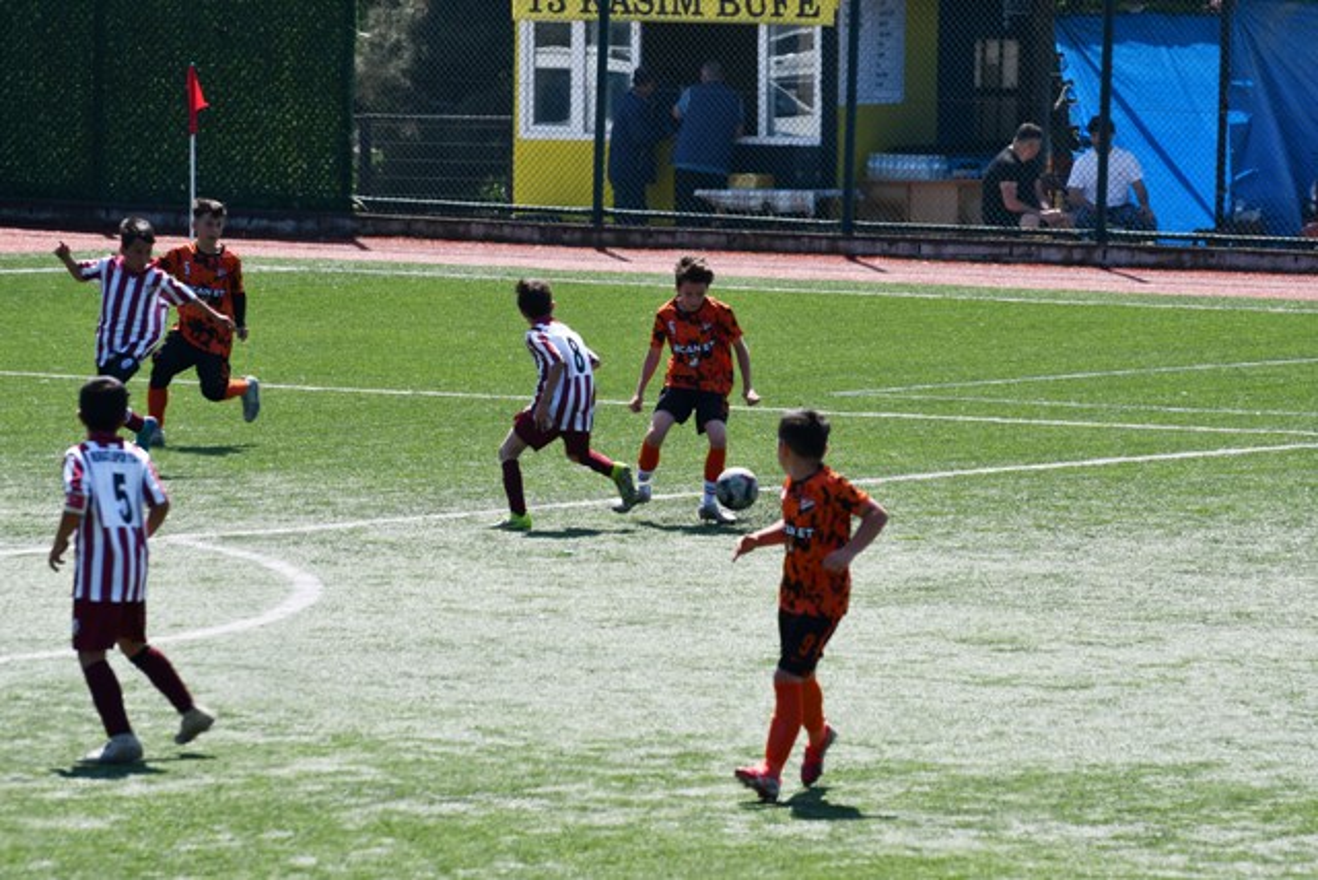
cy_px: 440
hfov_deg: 6.0
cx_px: 659
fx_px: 12633
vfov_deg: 4.0
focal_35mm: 345
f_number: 8
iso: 180
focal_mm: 230
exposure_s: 1/500
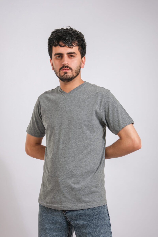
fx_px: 546
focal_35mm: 83
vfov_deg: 24.5
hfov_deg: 16.5
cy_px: 118
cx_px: 79
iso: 100
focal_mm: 55
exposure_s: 1/125
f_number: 14
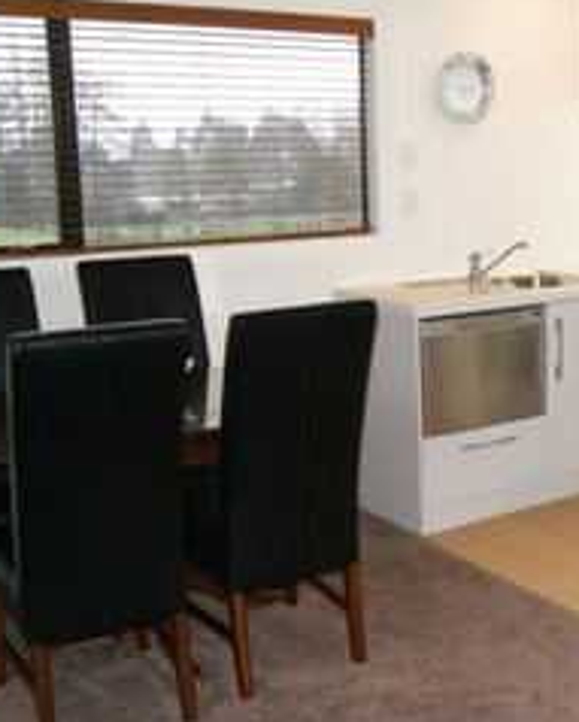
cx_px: 588
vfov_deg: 36.6
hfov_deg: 27.9
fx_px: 1090
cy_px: 367
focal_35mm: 51
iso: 200
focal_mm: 18
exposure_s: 1/60
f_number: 5.6
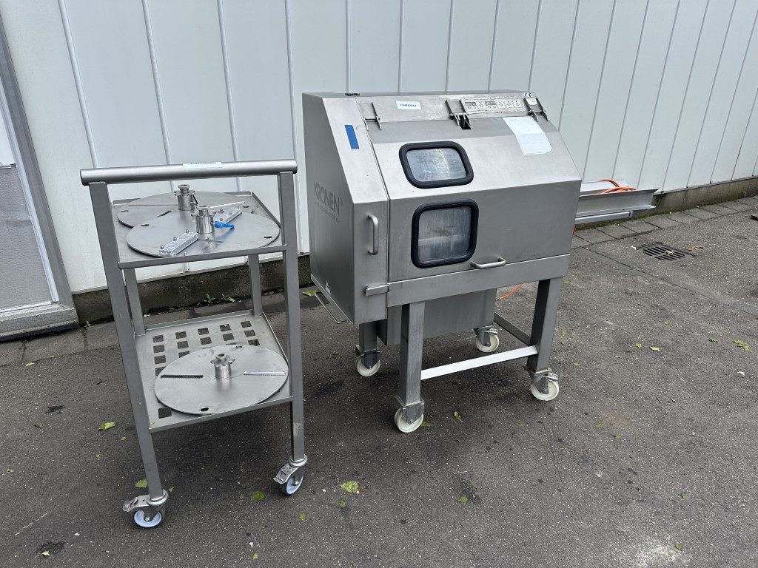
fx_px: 526
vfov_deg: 56.8
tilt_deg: -23.5
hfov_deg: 71.6
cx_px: 379
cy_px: 284
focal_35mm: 24
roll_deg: -0.7
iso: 80
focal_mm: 6.86
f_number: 1.78
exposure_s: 1/2110
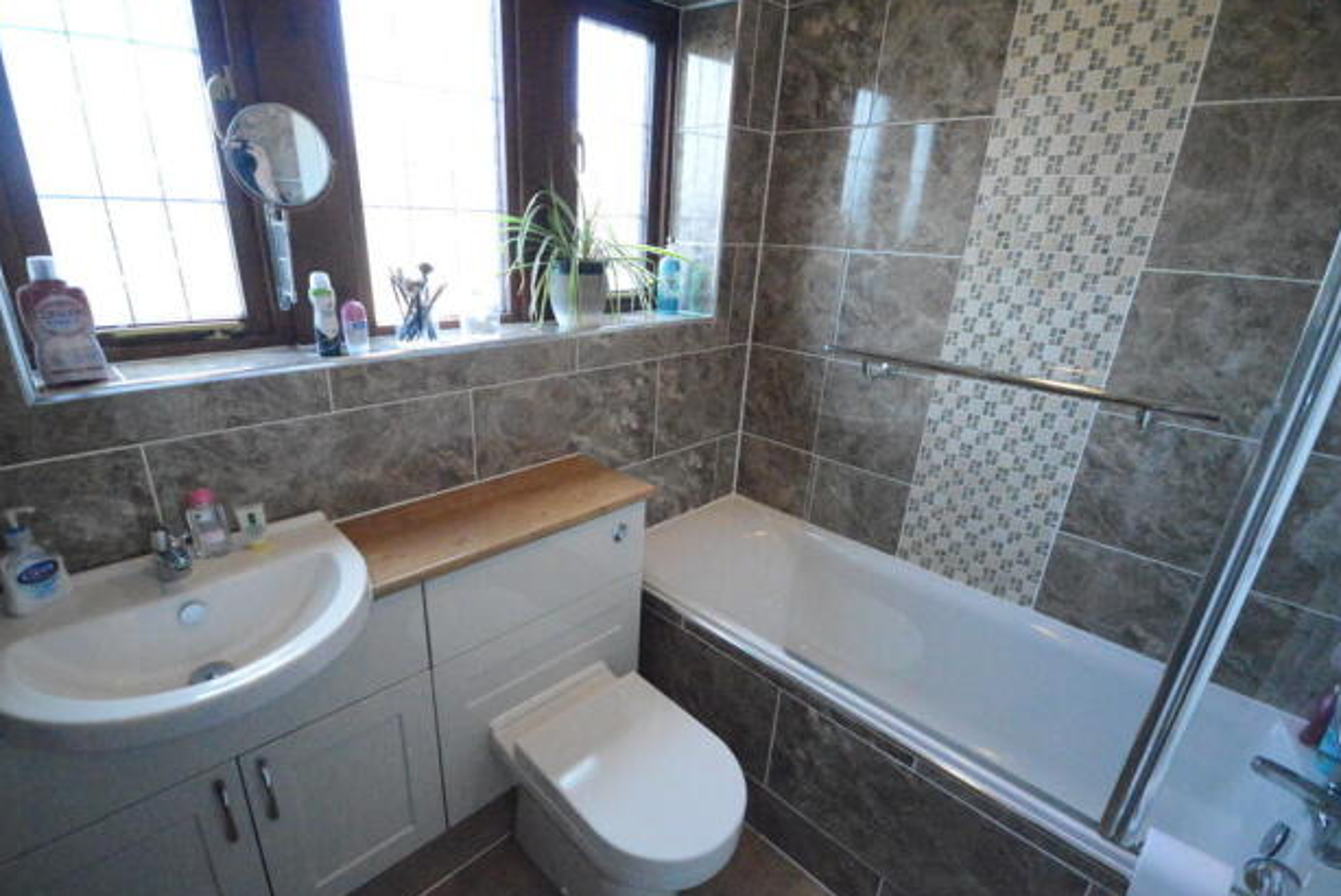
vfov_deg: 73.7
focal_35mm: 16
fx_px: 596
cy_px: 472
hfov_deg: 96.6
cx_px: 629
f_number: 4
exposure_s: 1/1000
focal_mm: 10
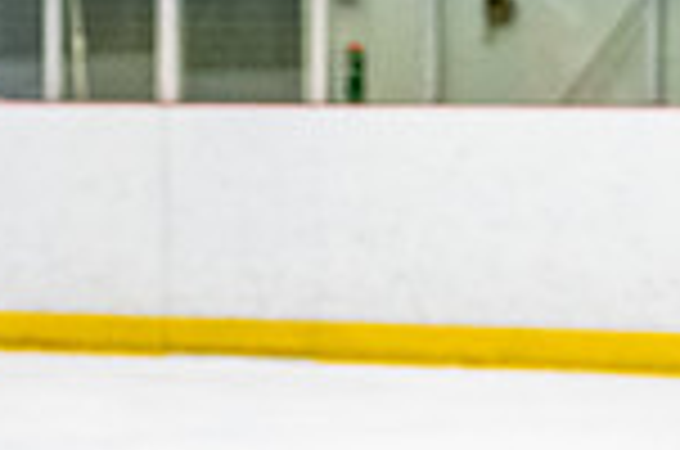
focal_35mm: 528
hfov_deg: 3.9
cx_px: -199
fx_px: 9952
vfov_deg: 2.6
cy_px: 682
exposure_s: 1/800
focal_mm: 90
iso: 4000
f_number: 2.8
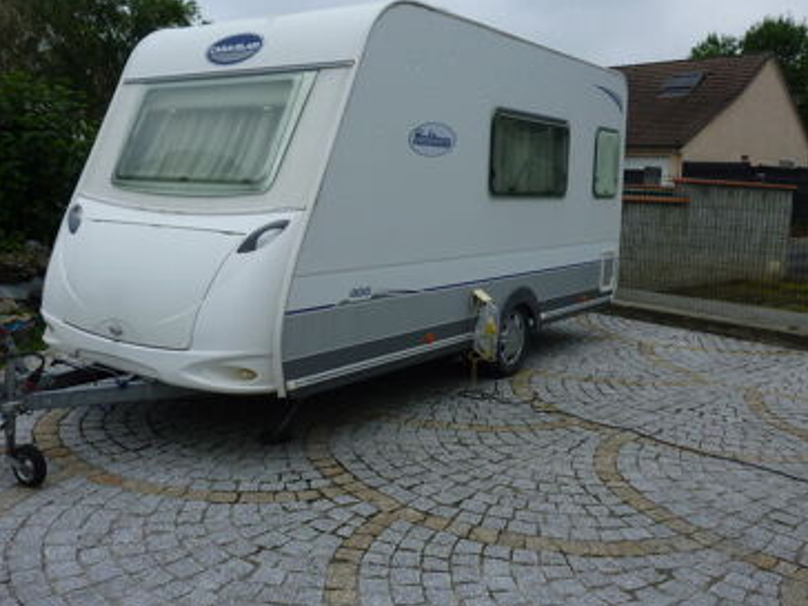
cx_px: 371
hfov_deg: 55.3
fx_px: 770
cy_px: 253
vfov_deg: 42.8
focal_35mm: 33
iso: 80
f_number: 3.3
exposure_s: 1/800
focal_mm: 4.5
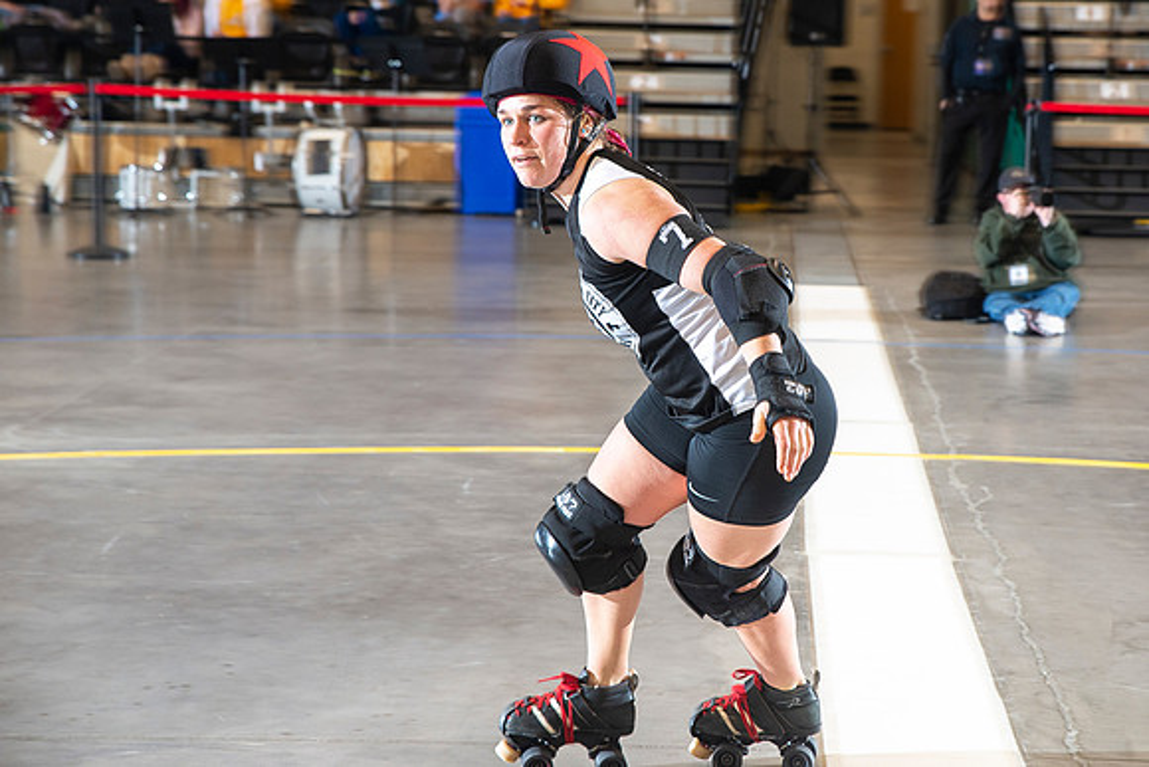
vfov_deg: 15.5
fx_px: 2807
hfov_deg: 23.1
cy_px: 285
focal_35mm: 88
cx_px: 721
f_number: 5.6
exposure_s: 1/160
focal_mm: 70
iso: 500
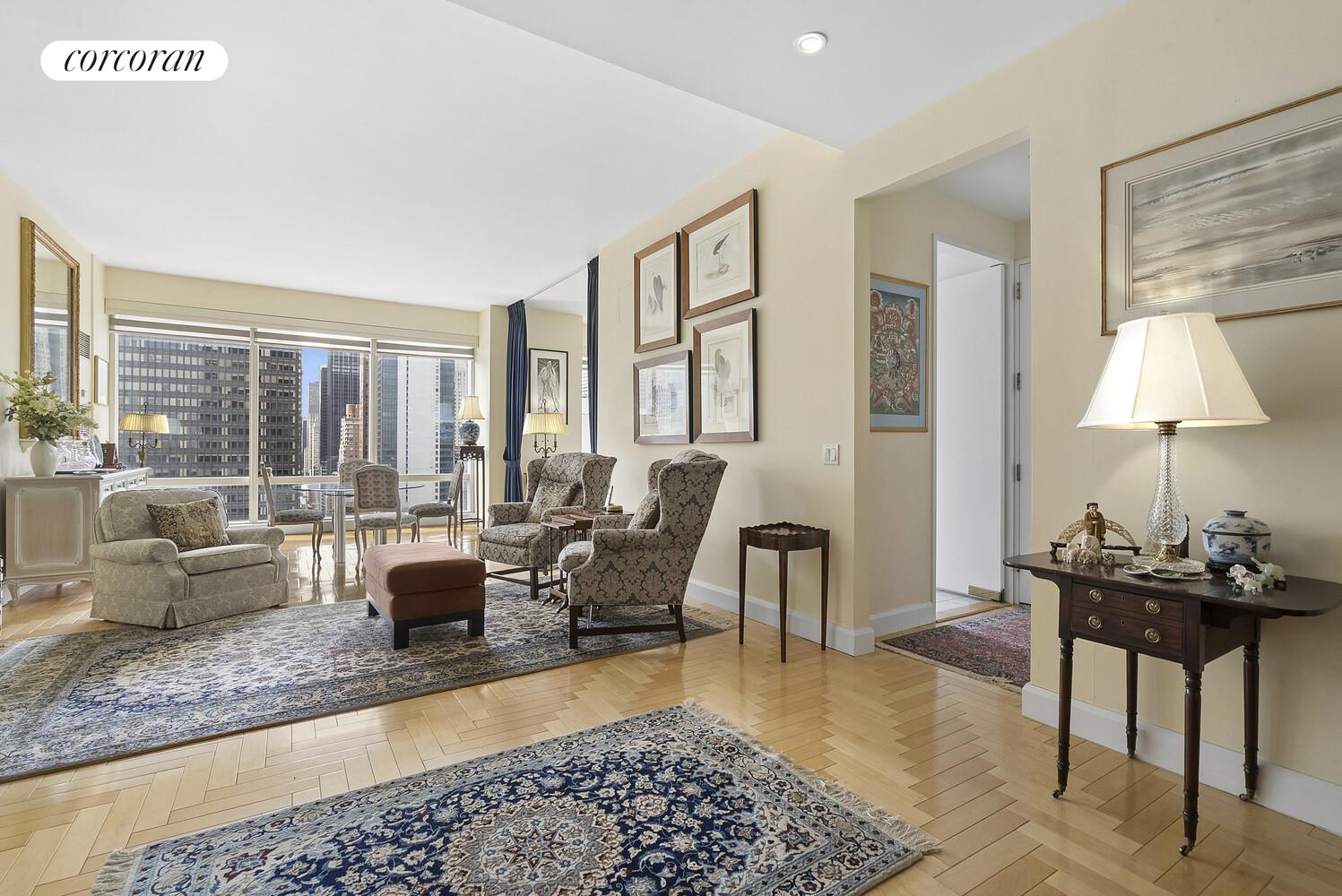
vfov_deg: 73.8
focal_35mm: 16
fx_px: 597
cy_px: 448
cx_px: 671
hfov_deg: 96.7
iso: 800
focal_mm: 16
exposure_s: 1.3
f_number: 16
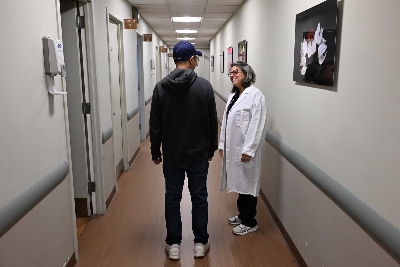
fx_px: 339
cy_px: 134
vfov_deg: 43.0
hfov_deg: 61.1
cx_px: 200
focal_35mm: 30
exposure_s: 1/80
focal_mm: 30.5
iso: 3200
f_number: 8
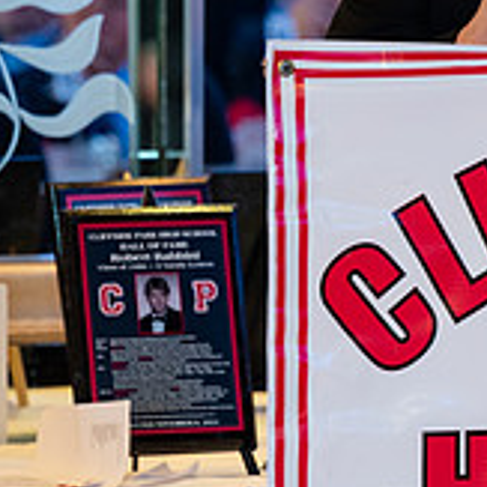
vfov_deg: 4.2
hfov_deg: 4.2
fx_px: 6558
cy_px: 39
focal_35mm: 412
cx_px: 661
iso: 1250
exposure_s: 1/125
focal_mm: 130
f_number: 3.2
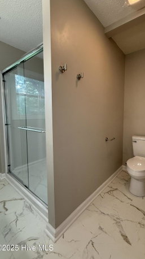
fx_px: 110
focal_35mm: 16
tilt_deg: -3.7
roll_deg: -0.8
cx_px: 97
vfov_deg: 99.4
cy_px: 124
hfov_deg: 65.2
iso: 250
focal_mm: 2.22
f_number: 2.2
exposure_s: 1/60
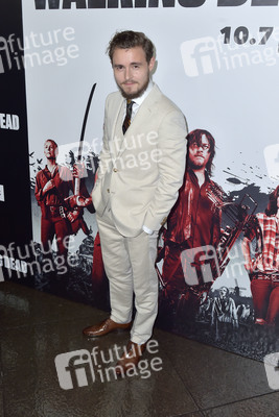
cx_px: 140
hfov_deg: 41.1
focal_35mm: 32
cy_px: 208
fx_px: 372
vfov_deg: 58.7
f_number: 5.6
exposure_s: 1/250
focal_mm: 32
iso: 500
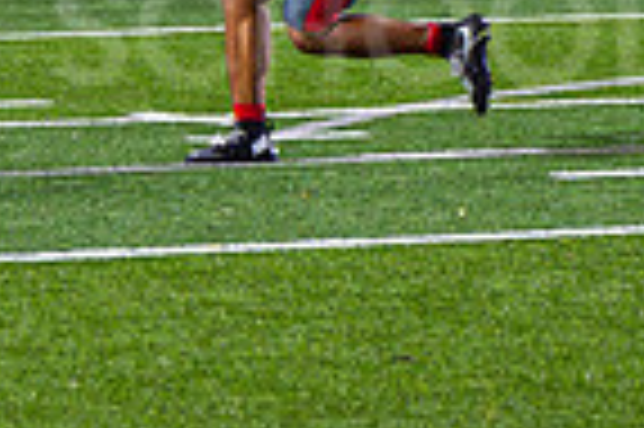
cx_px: -102
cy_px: -262
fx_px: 7987
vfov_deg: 3.1
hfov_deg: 4.6
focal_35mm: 447
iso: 3200
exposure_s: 1/1600
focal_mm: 90
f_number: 3.2
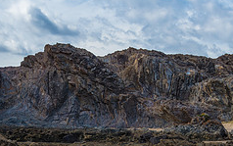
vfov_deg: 15.7
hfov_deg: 25.1
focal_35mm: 82
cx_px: 82
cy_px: 143
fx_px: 521
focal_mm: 22
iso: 100
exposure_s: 1/200
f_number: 10
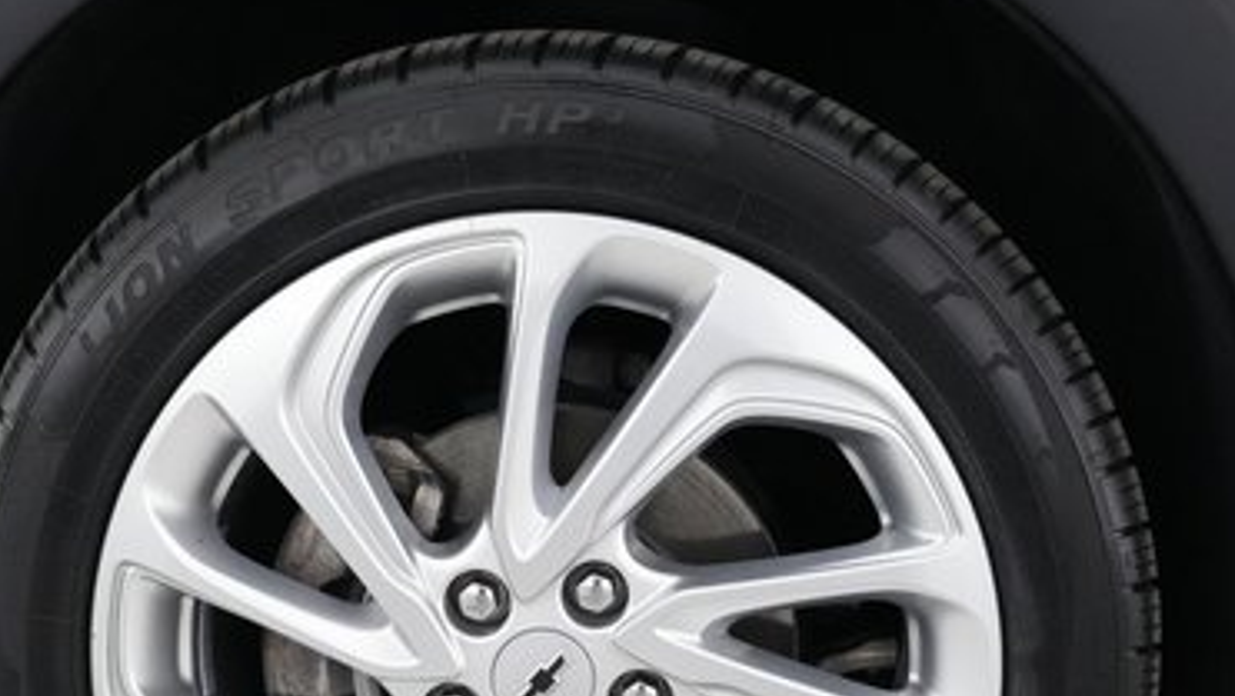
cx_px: 603
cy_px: 663
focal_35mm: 47
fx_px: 1540
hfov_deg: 43.7
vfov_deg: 24.5
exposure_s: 1/200
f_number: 4.5
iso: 10000
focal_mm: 26
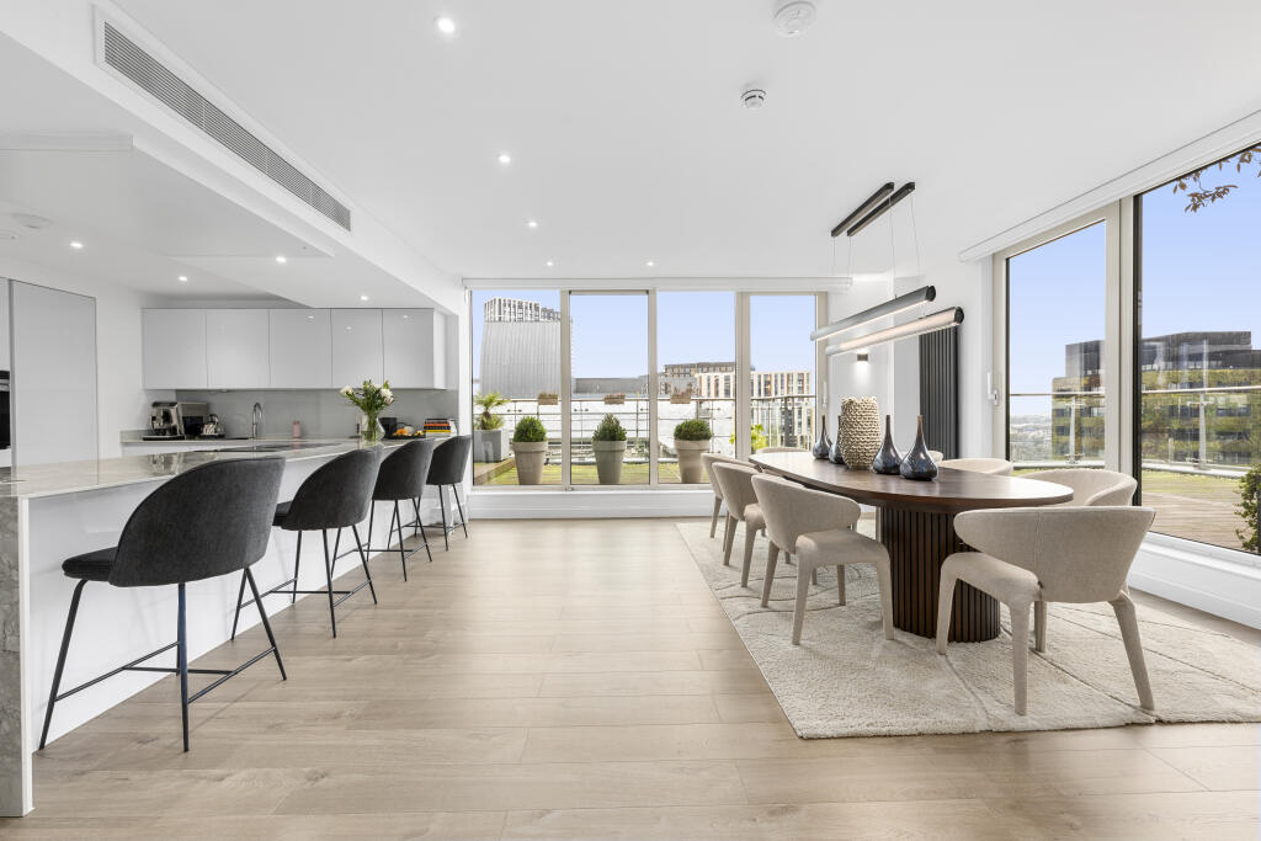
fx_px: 490
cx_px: 630
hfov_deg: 104.2
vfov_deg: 81.2
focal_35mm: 14
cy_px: 420
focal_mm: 14
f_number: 9
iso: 400
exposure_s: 1/5
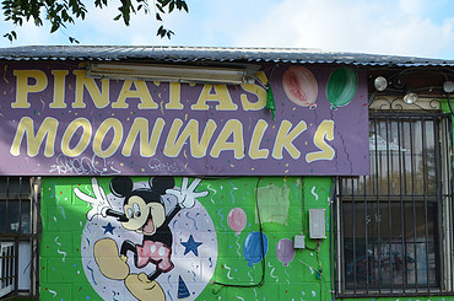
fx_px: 591
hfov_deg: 41.8
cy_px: 186
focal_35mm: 47
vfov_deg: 28.4
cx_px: 187
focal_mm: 20
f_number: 7.1
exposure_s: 1/200
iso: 160
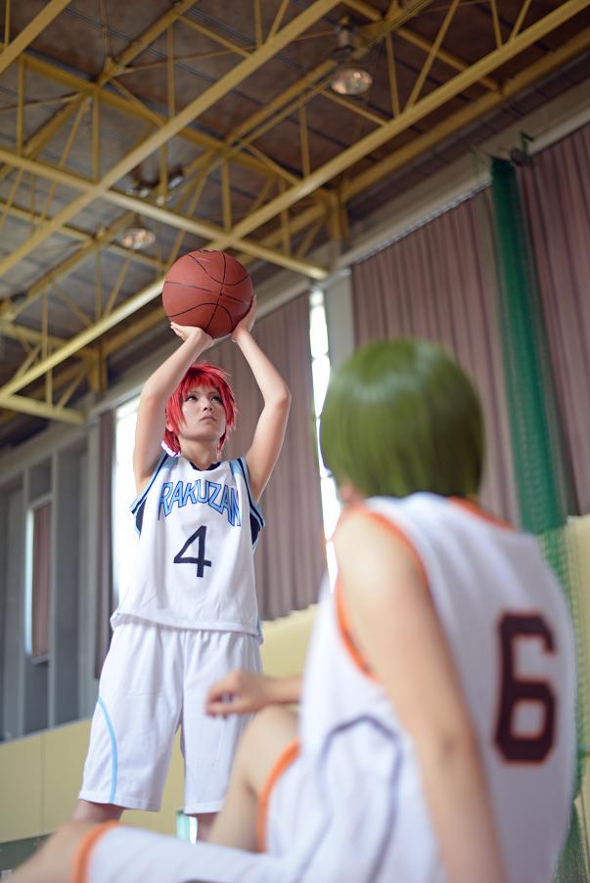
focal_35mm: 50
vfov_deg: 39.6
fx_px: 1228
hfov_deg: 27.0
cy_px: 442
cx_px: 295
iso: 160
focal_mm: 50
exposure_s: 1/80
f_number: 1.8
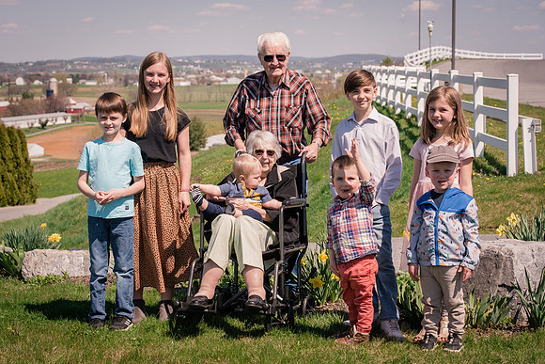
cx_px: 254
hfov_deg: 26.8
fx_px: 1143
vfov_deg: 18.1
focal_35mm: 75
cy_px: 183
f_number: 7.1
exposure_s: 1/500
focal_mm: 70
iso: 200
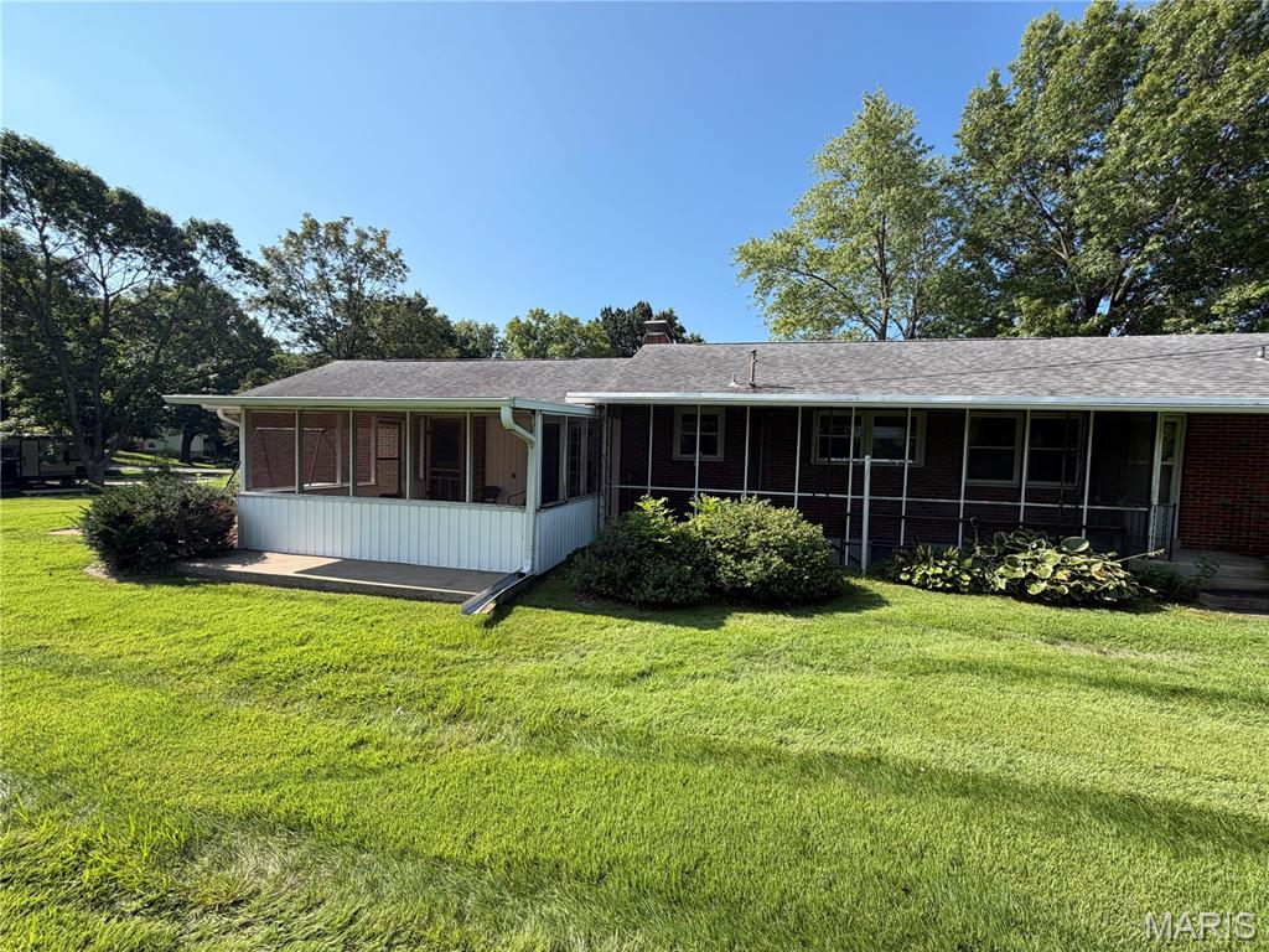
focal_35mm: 14
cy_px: 476
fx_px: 513
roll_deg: -1.1
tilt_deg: -2.8
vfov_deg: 85.7
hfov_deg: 102.1
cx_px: 634
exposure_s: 1/770
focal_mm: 2.22
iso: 32
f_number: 2.2
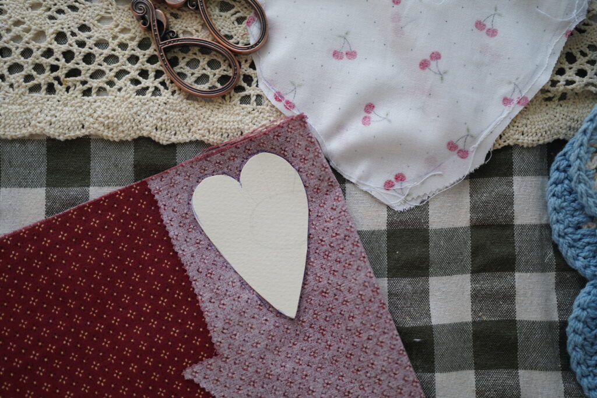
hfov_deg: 54.4
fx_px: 580
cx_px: 298
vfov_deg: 37.9
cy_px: 199
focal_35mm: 35
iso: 100
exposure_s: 1/80
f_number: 1.4
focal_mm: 35
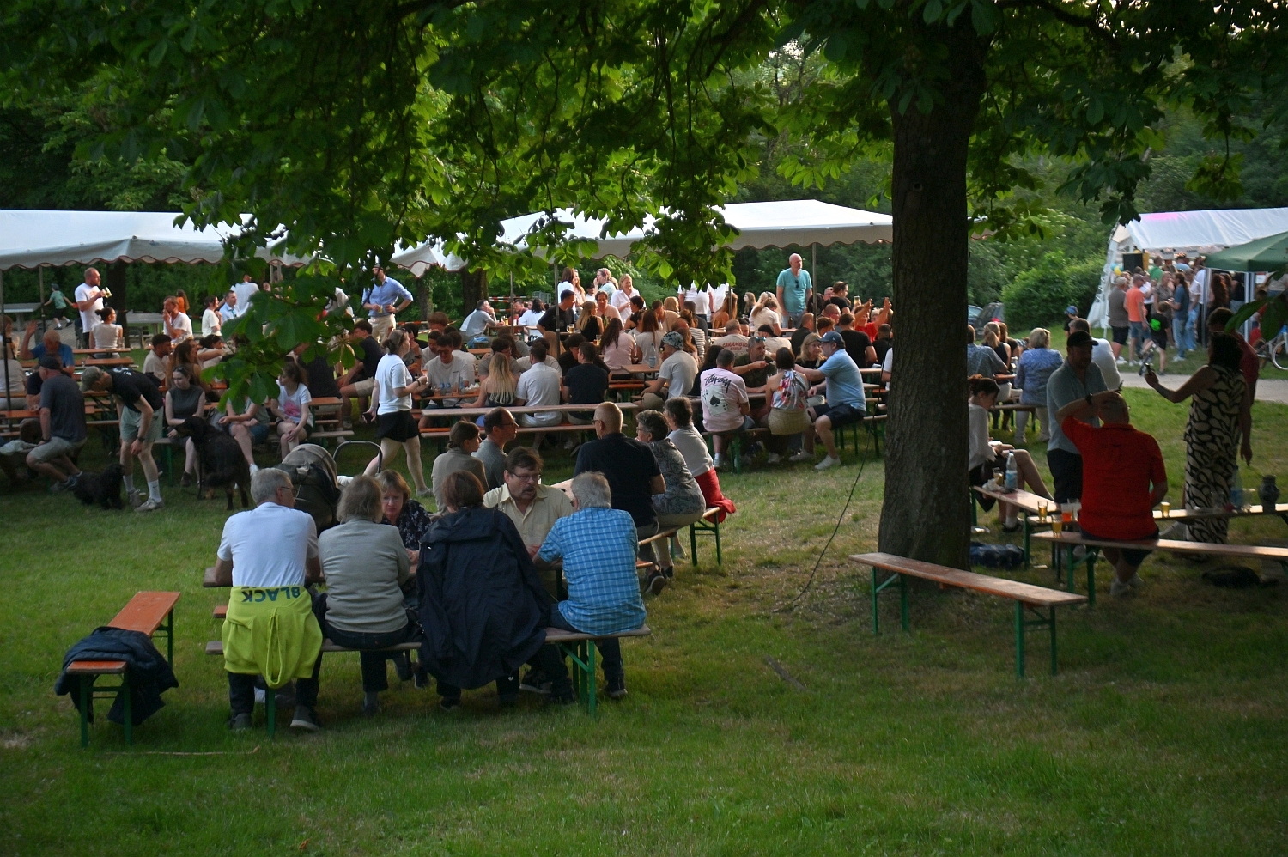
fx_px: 1716
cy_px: 428
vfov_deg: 28.0
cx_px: 644
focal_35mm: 48
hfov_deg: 41.1
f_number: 3.2
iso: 1000
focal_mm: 48
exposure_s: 1/640
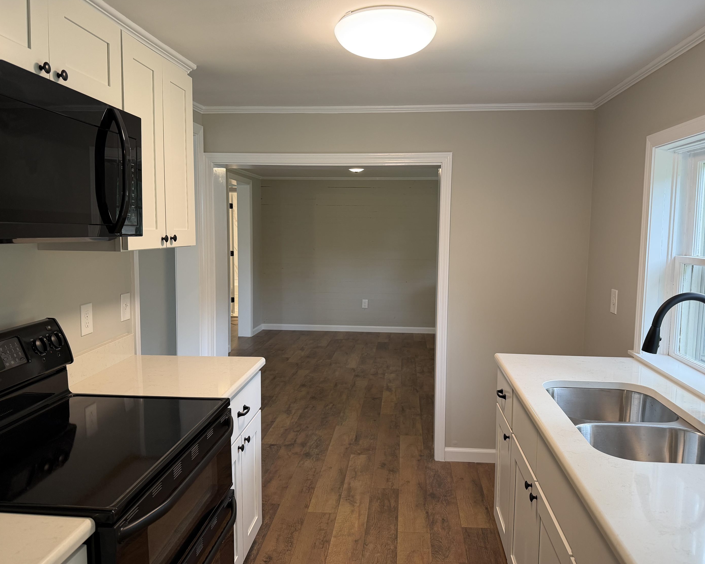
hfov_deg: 66.0
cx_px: 362
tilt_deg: -6.1
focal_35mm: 26
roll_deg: +0.3
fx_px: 542
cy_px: 278
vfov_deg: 54.9
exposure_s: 1/120
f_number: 1.78
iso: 160
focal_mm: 6.76
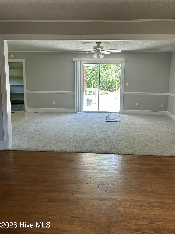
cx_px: 93
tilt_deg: -8.4
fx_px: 195
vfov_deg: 61.5
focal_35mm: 29
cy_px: 106
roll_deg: -1.2
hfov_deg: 48.2
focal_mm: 5.7
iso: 80
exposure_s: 1/120
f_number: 1.5
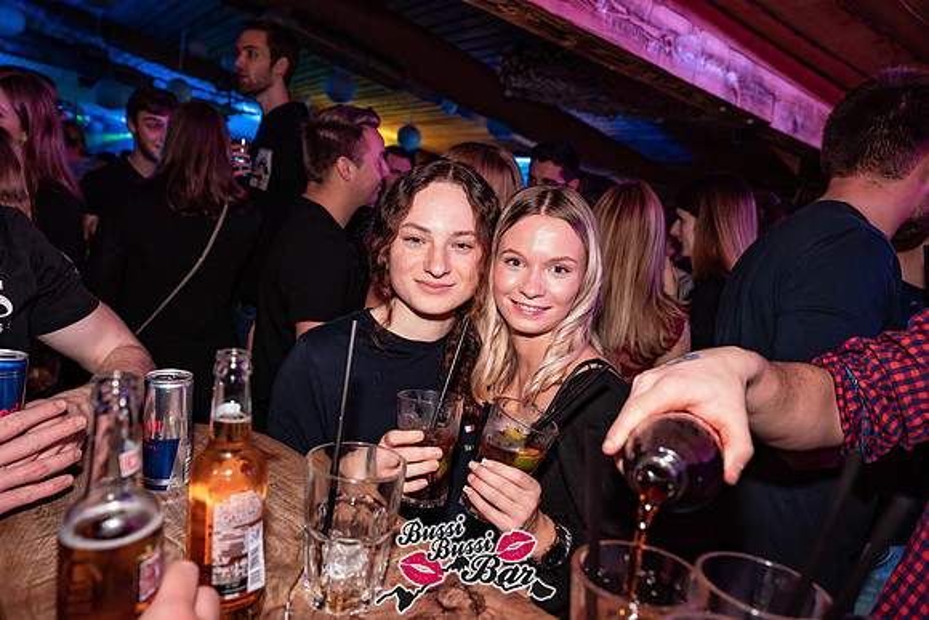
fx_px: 619
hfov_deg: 73.7
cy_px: 310
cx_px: 464
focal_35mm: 24
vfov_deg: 53.2
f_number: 4
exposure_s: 1/60
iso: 1600
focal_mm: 24
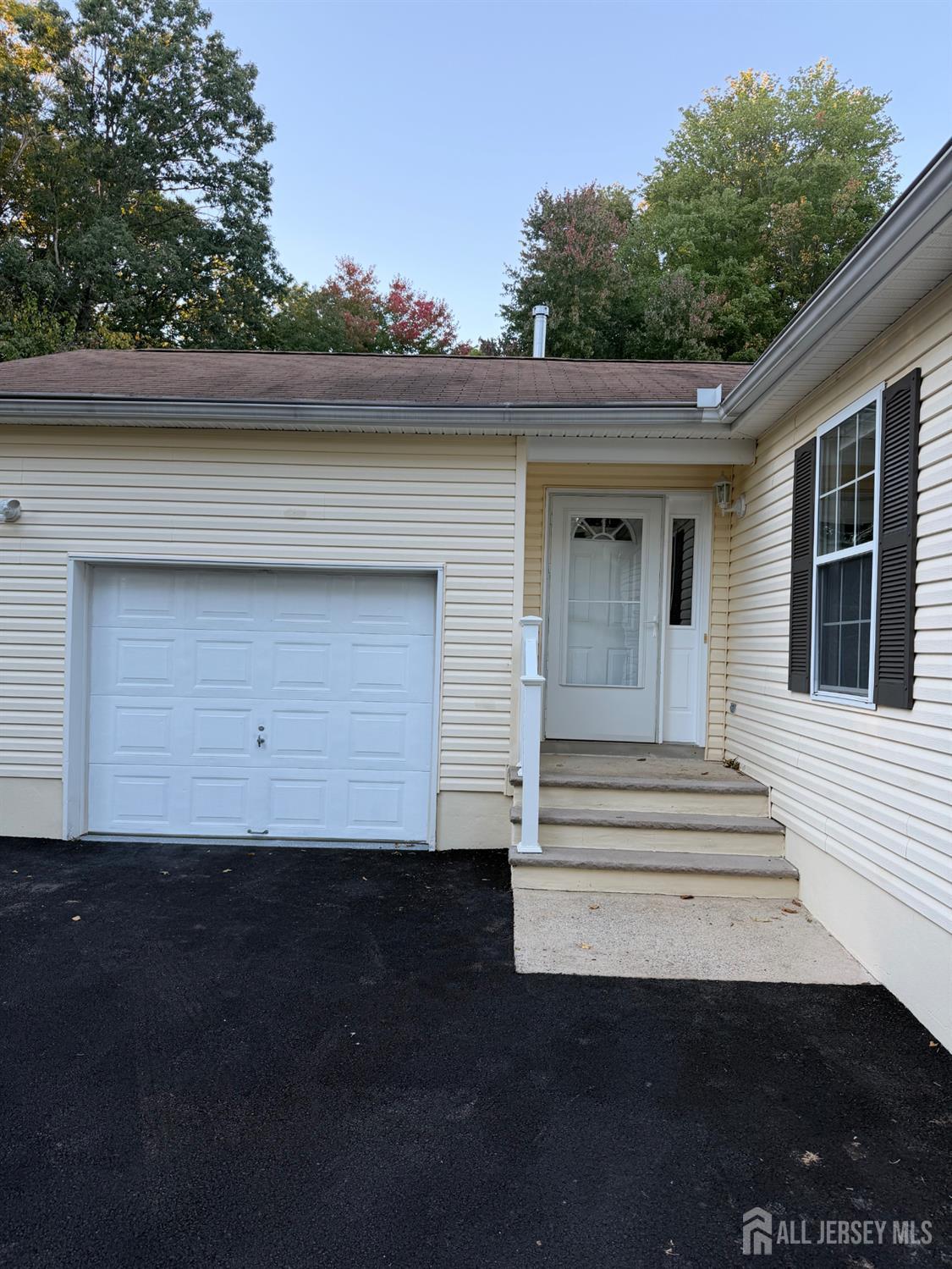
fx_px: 880
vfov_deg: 71.6
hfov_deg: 56.8
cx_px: 476
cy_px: 634
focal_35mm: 24
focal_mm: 6.76
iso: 50
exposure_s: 1/143
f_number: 1.78
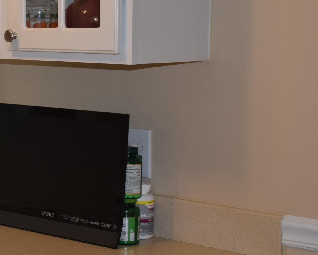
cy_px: 120
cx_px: -52
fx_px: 1007
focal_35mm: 107
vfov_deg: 14.4
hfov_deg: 17.2
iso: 560
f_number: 5.6
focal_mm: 28
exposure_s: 1/125
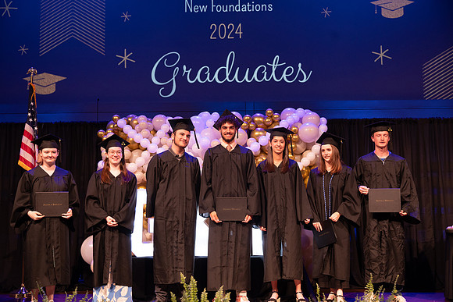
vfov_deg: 28.1
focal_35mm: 48
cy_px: 151
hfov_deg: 41.1
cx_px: 226
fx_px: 604
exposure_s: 1/200
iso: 1600
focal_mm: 48
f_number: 4
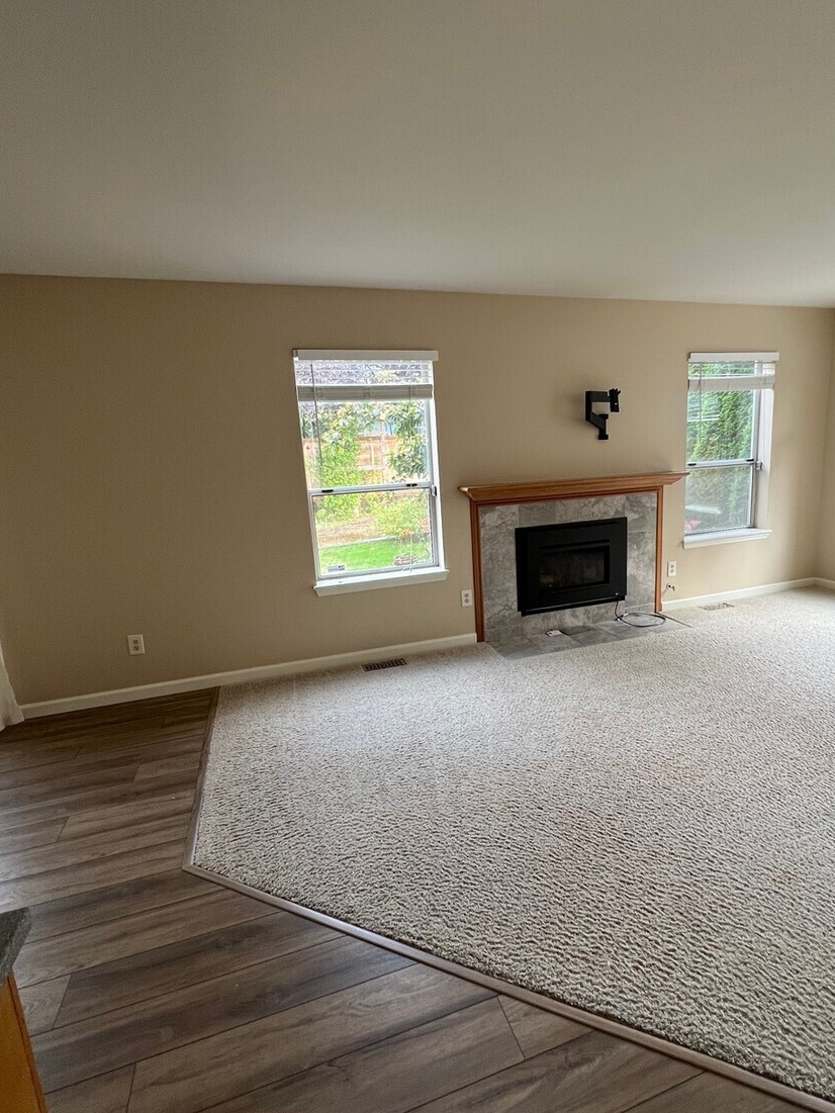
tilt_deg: -11.1
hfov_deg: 74.4
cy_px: 566
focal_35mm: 17
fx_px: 547
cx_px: 470
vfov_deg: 91.0
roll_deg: +3.6
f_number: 1.8
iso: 100
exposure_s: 1/99
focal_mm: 1.57
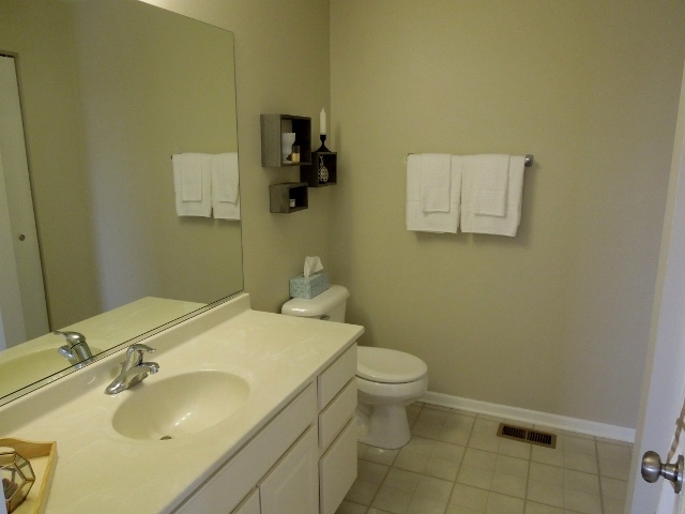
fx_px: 495
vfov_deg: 54.9
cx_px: 342
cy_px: 257
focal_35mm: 25
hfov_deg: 69.4
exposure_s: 1/30
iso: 250
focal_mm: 4.5
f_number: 3.3
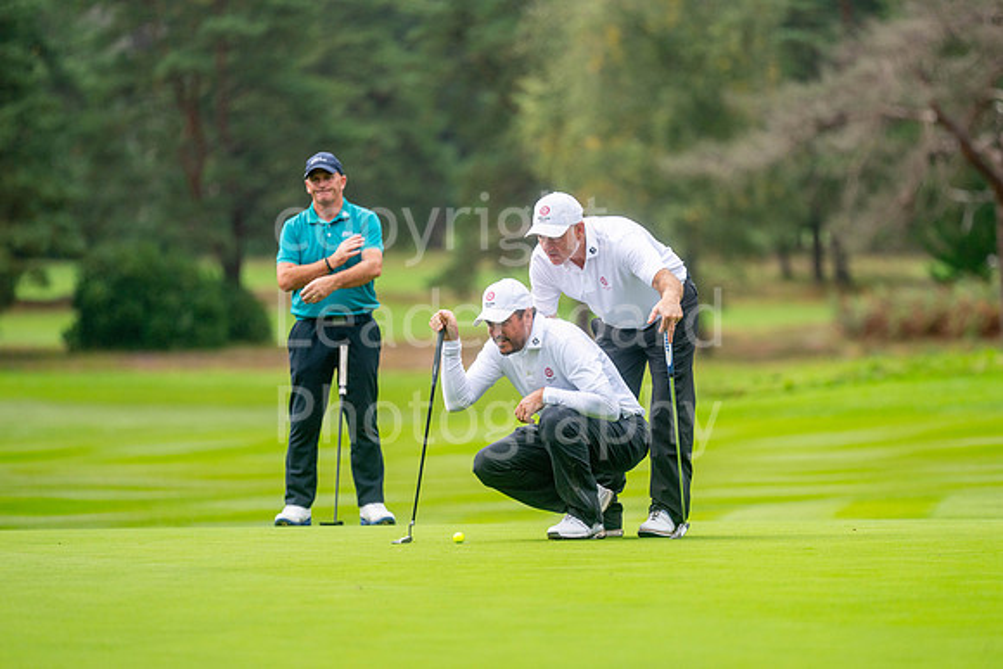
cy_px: 334
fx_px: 8360
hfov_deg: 6.9
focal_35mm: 300
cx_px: 502
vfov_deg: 4.6
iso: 400
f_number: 4
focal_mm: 300
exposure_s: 1/2000
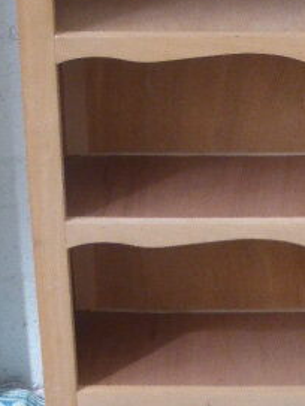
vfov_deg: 14.6
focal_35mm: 134
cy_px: 61
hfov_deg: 10.9
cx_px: 332
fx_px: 1574
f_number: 4.6
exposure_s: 1/50
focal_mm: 9.7
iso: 400
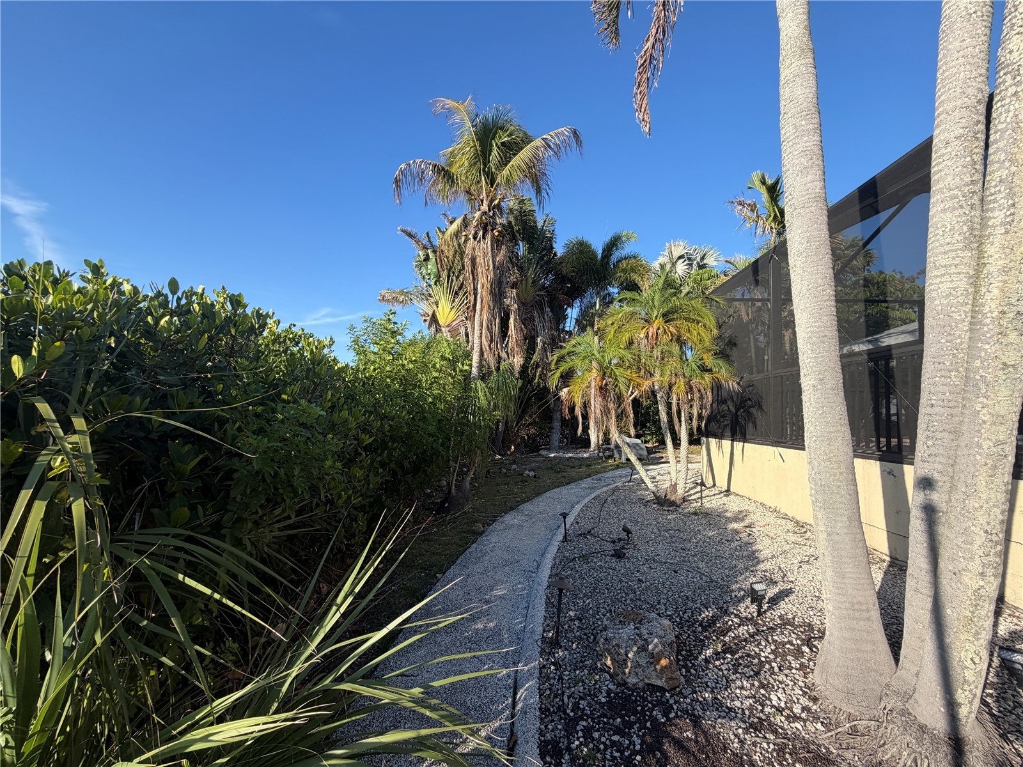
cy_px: 384
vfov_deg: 85.7
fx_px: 414
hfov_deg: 102.1
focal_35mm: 14
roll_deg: -2.8
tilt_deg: +3.0
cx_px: 512
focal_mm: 2.22
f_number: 2.2
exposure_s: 1/709
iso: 40
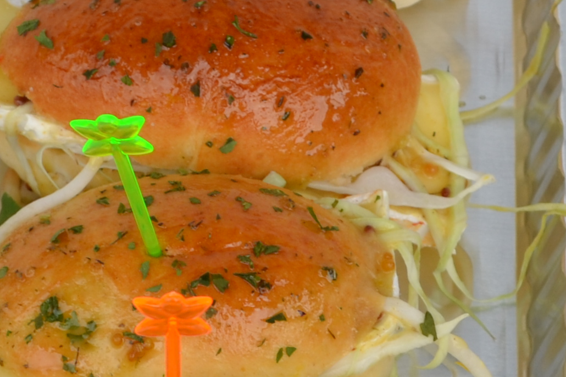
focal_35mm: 369
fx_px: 5803
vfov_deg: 3.7
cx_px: 545
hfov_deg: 5.6
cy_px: 293
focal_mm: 55
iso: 100
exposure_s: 1/160
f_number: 6.3
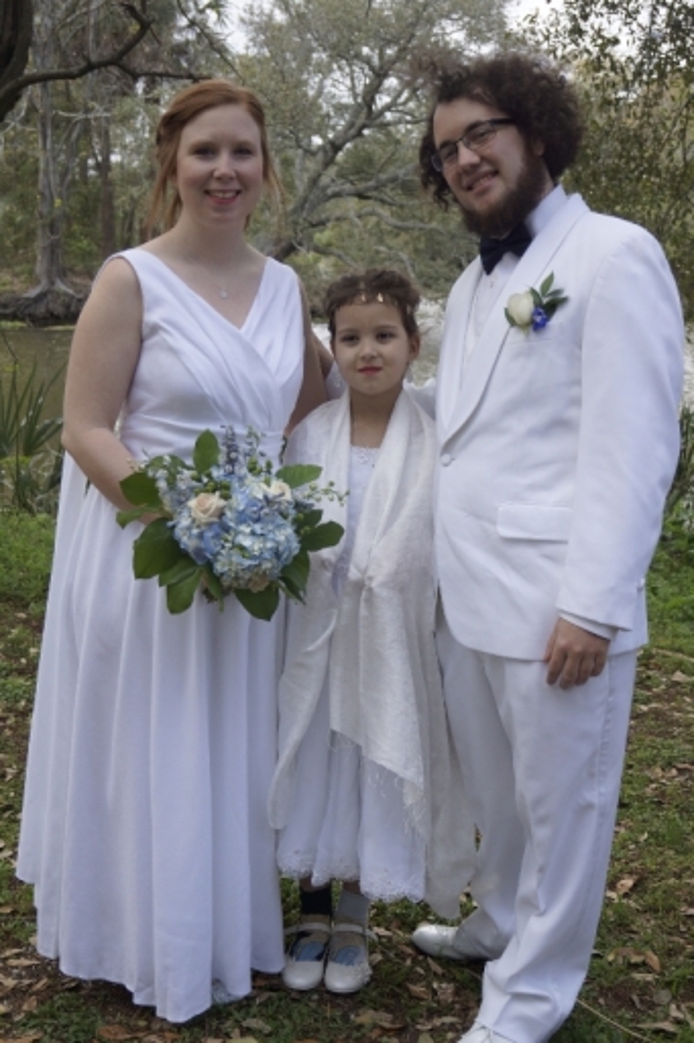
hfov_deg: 29.8
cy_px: 522
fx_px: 1302
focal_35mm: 45
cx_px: 347
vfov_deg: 43.6
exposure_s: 1/160
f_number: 4.5
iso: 125
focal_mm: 30
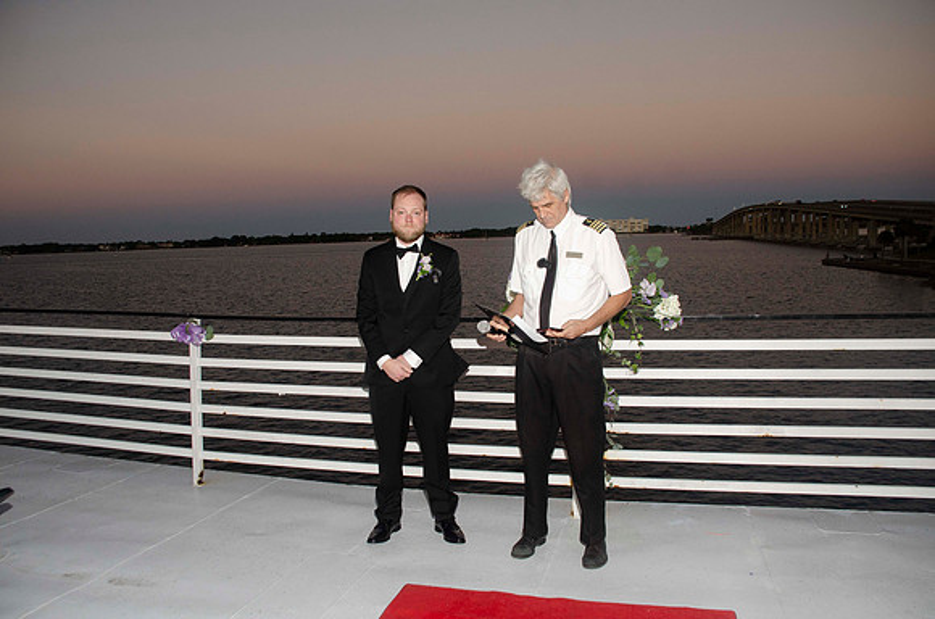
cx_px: 468
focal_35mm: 27
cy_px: 310
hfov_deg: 67.5
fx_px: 700
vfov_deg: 47.7
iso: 400
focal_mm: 18
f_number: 5.6
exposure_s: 1/125
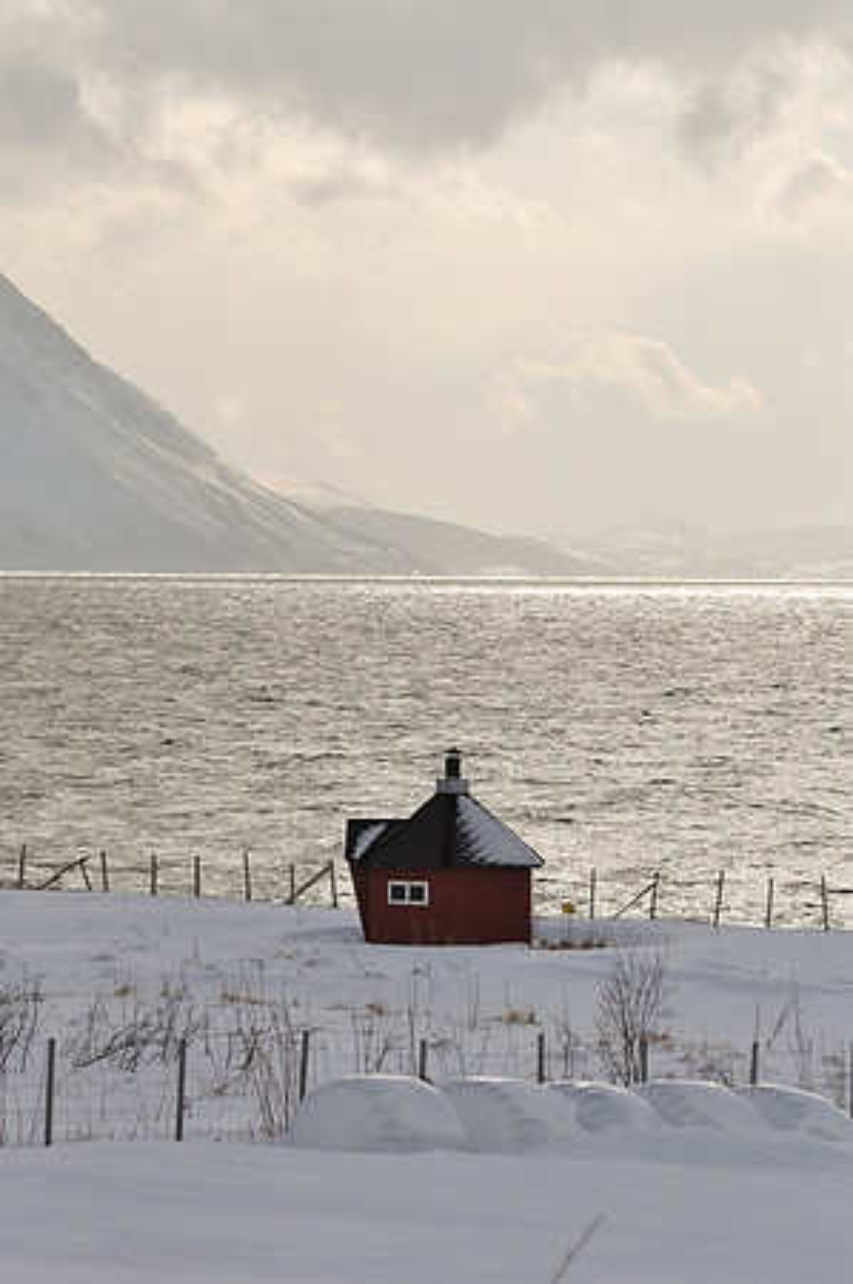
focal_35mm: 210
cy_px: 642
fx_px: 7480
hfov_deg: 6.5
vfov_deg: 9.8
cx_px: 426
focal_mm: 140
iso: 200
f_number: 7.1
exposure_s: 1/2000
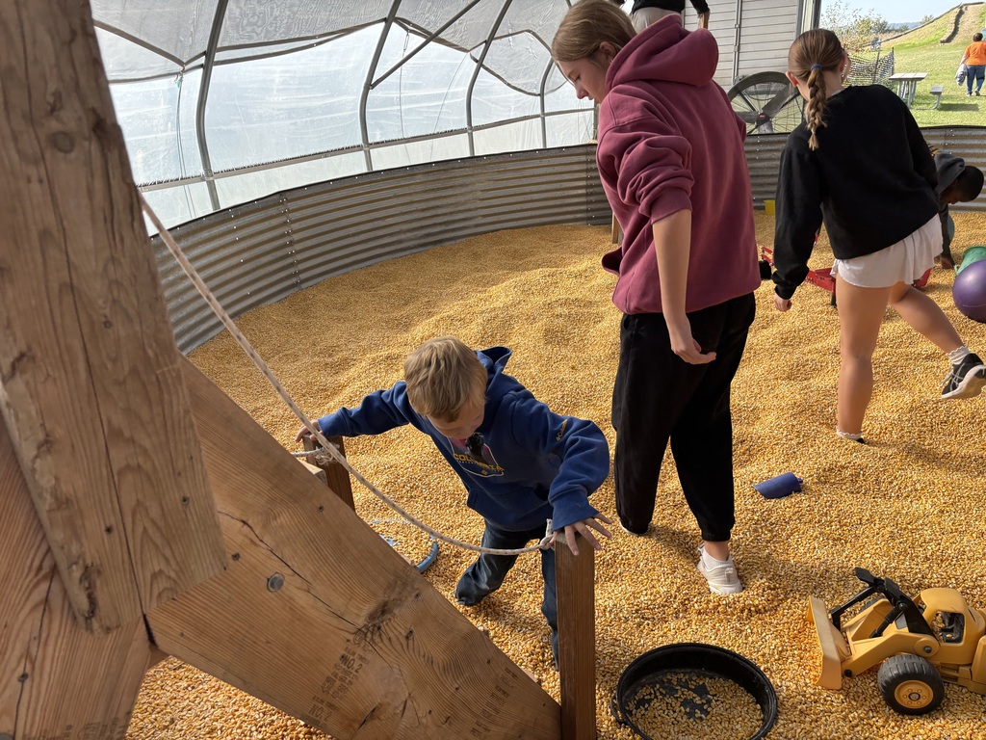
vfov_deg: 53.1
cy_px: 370
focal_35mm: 26
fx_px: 741
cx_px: 493
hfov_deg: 67.3
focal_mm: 5.96
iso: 50
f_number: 1.6
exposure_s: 1/927
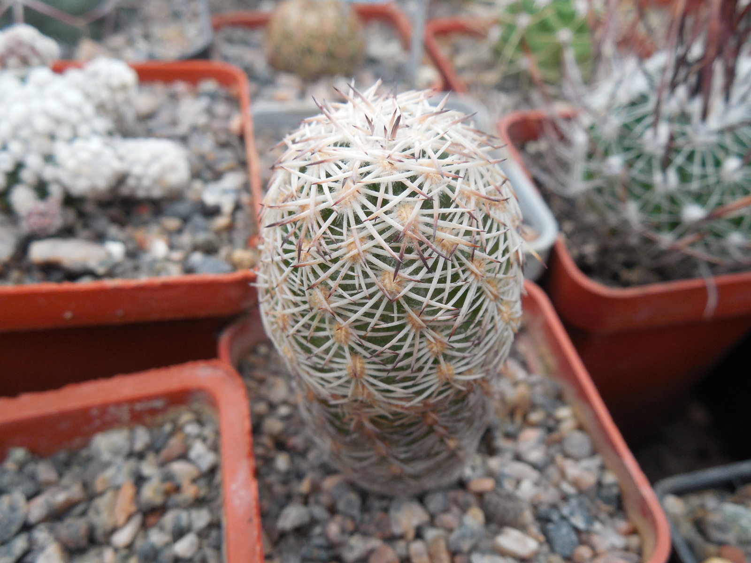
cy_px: 282
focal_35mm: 31
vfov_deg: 45.4
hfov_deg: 58.4
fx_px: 673
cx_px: 376
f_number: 3.6
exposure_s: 1/30
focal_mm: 5.6
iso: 200
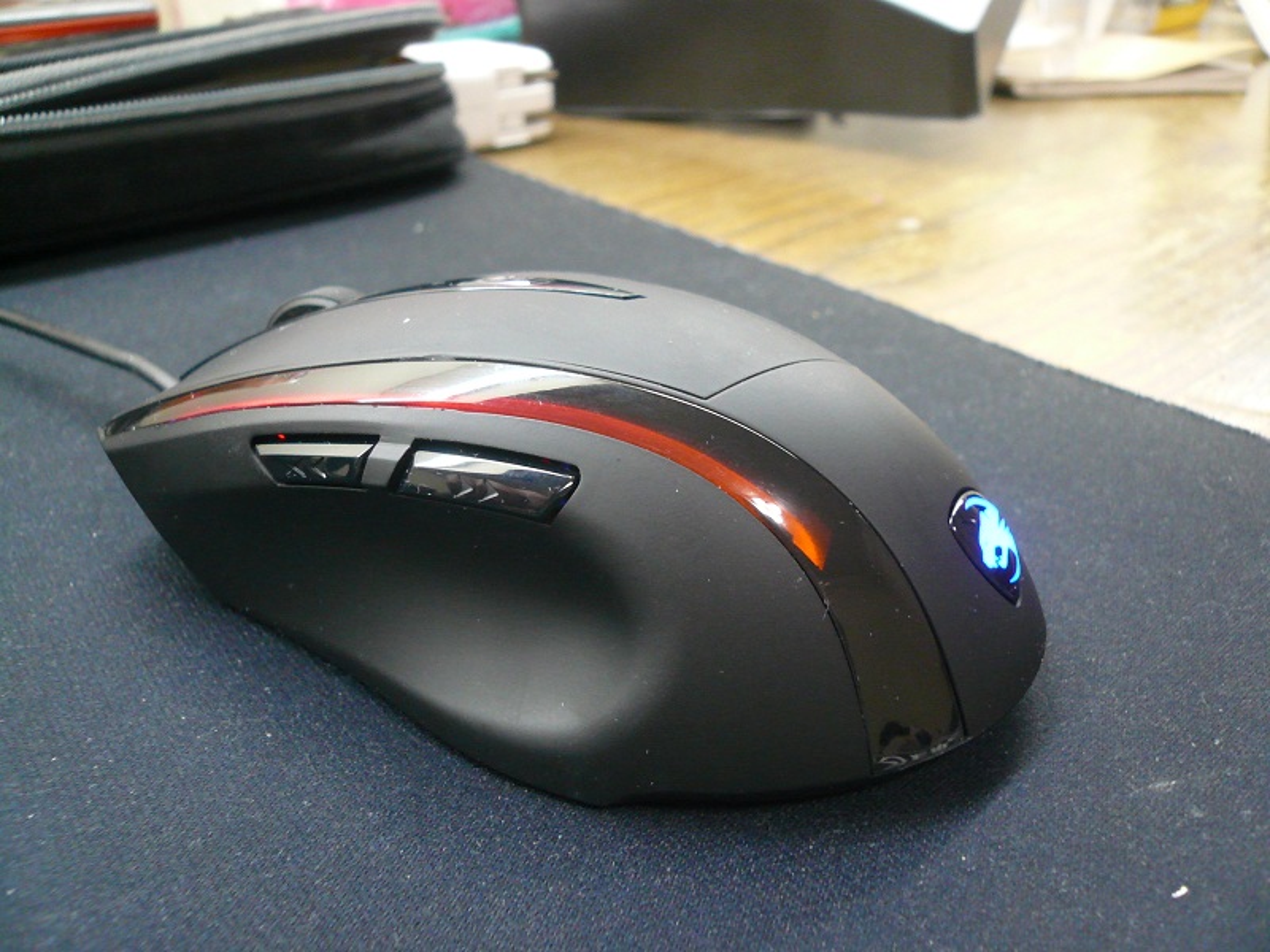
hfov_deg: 63.4
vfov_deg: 49.7
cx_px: 635
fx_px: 1027
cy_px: 476
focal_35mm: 28
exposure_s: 1/6
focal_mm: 4.6
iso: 200
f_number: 2.8
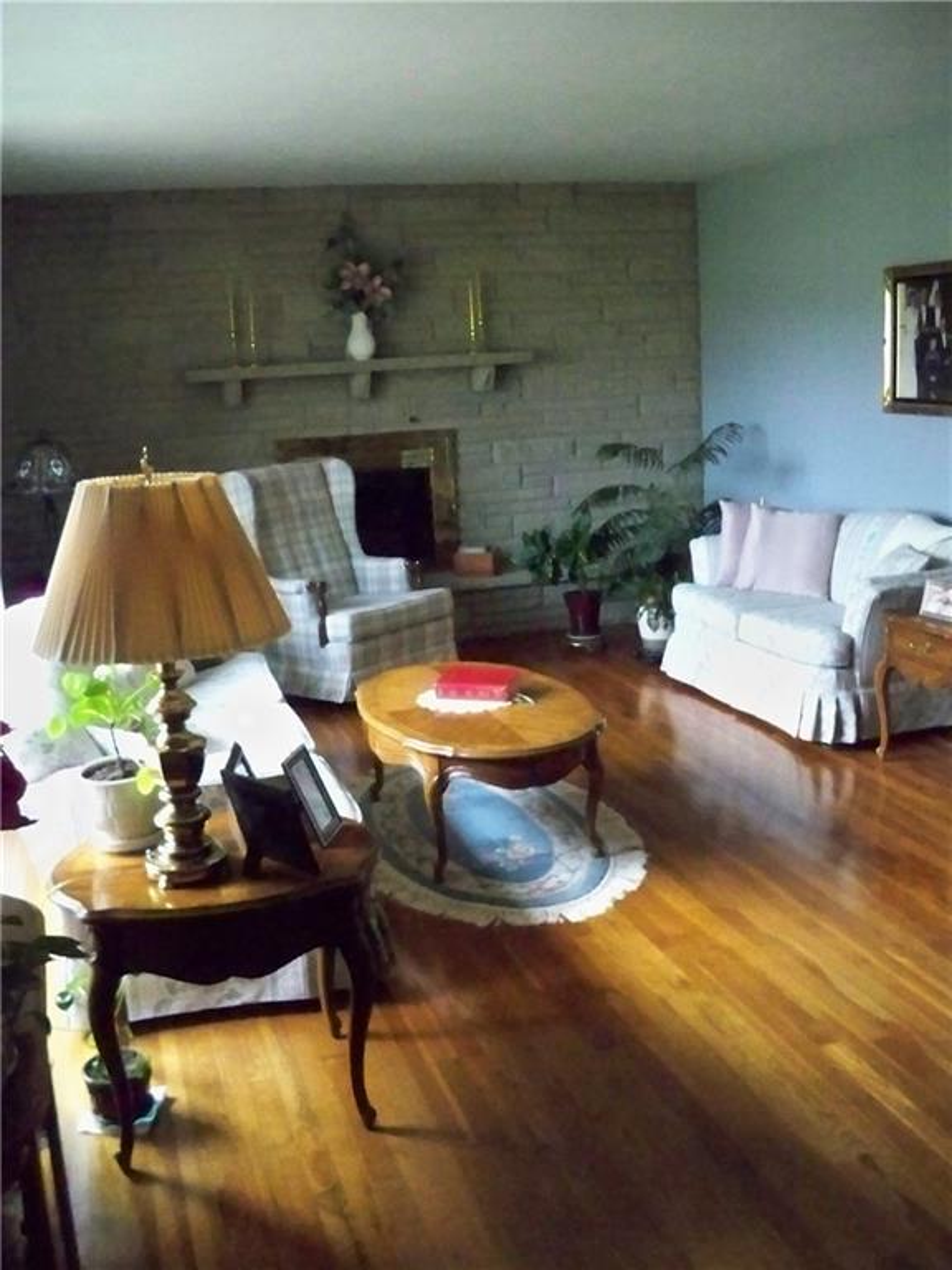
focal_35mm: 35
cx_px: 476
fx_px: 1283
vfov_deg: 52.6
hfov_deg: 40.7
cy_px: 635
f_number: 3.1
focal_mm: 6.3
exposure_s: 1/250
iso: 2500
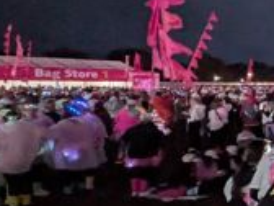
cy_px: 72
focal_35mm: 64
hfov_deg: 17.8
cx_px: 577
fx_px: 507
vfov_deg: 22.9
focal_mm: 1.85
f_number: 2.2
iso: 834
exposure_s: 1/16.7
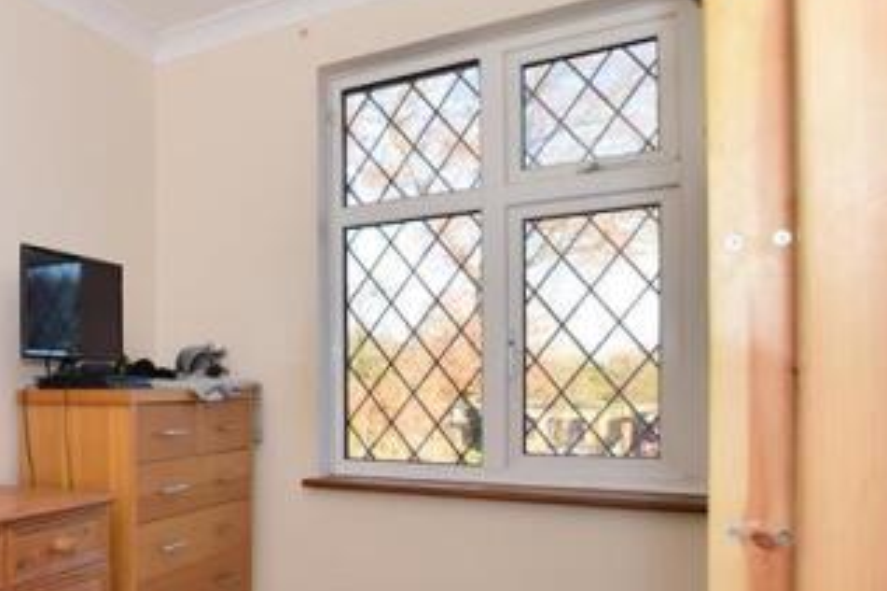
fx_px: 763
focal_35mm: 31
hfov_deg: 49.0
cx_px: -6
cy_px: 396
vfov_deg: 41.7
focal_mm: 10
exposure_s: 1/200
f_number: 7.1
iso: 400
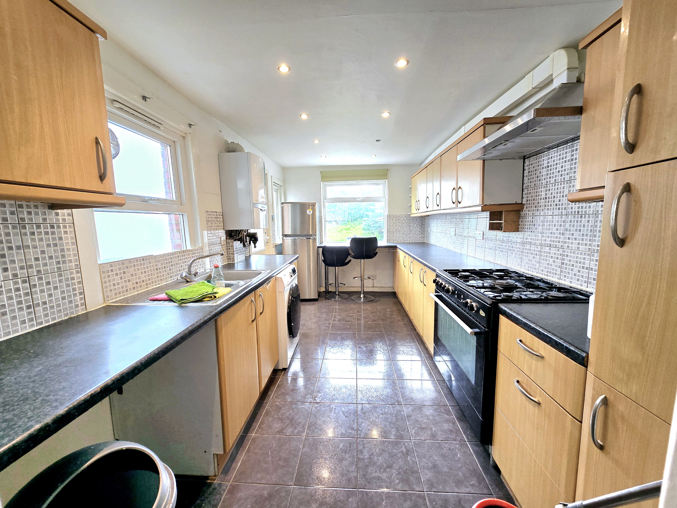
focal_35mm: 13
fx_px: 254
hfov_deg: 106.2
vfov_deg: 89.9
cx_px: 338
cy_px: 254
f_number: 2.2
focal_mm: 2.2
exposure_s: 1/50.3
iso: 80
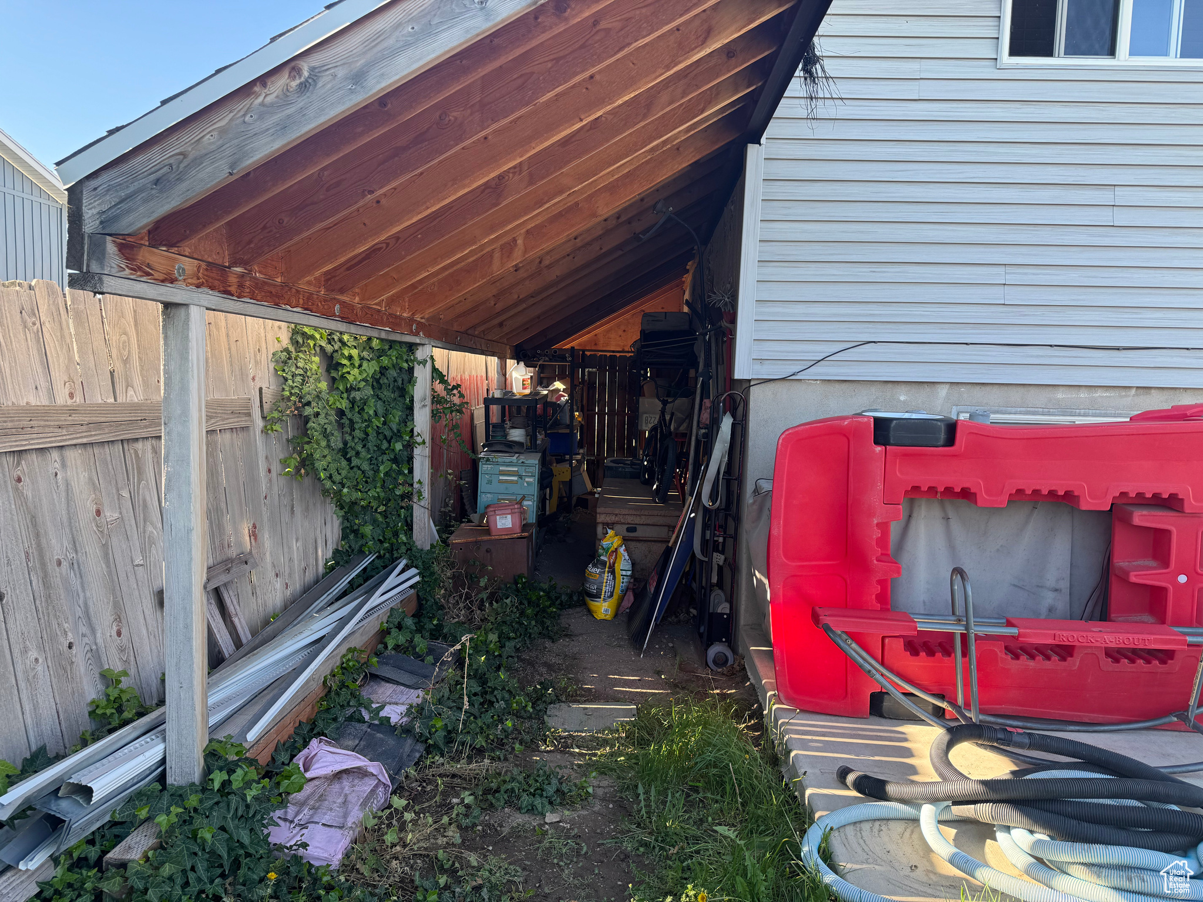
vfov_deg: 56.8
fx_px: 834
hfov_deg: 71.6
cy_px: 451
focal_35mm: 24
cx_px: 602
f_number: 1.78
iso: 80
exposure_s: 1/315
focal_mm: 6.76
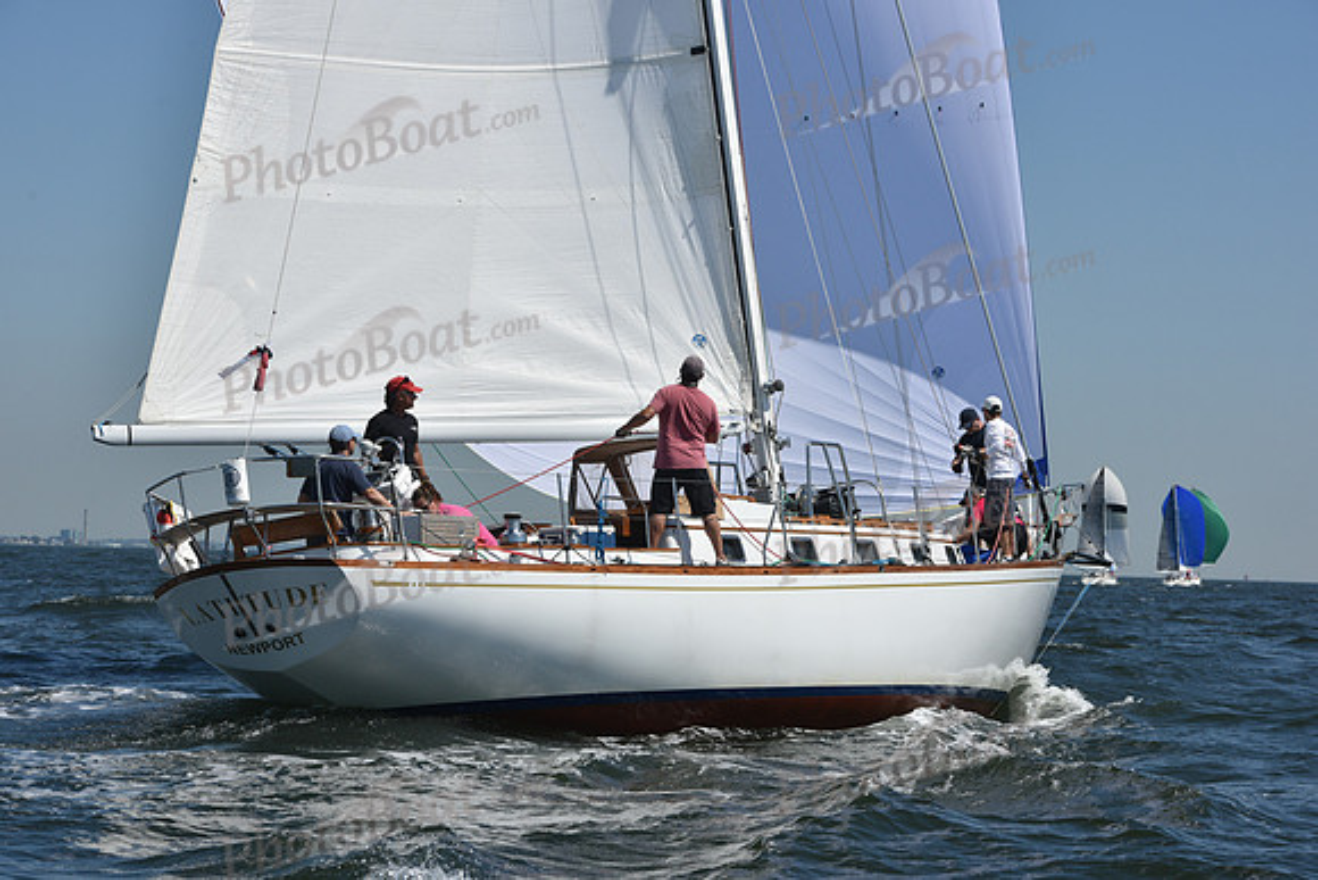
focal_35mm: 100
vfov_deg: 13.7
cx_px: 659
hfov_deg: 20.4
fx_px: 3662
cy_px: 440
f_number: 9
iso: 250
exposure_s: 1/1250
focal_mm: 100
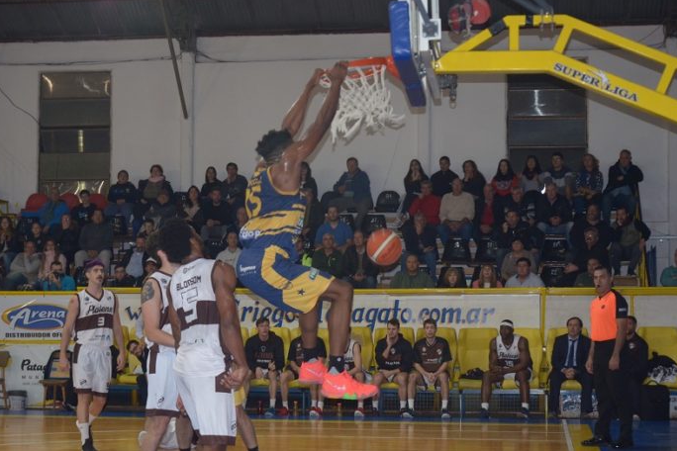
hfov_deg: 29.4
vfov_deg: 19.9
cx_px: 335
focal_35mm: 69
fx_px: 1288
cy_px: 225
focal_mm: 45
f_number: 4.8
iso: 1250
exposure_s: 1/160
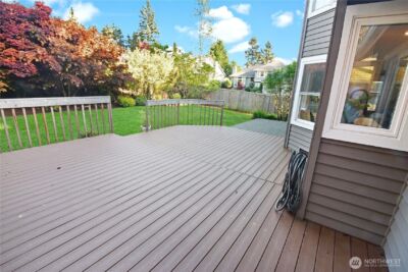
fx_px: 187
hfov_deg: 95.0
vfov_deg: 72.1
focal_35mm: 16
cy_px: 136
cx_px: 204
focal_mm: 11
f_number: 13
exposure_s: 1/5
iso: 125
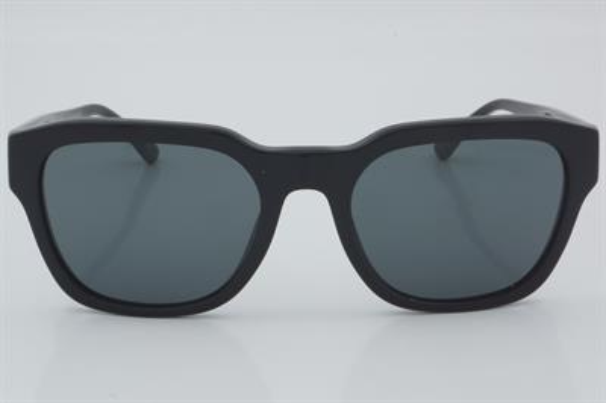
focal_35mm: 82
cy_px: 202
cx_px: 303
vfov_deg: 16.5
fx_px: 1388
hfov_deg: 24.6
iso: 100
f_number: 32
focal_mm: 55
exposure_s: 1/4
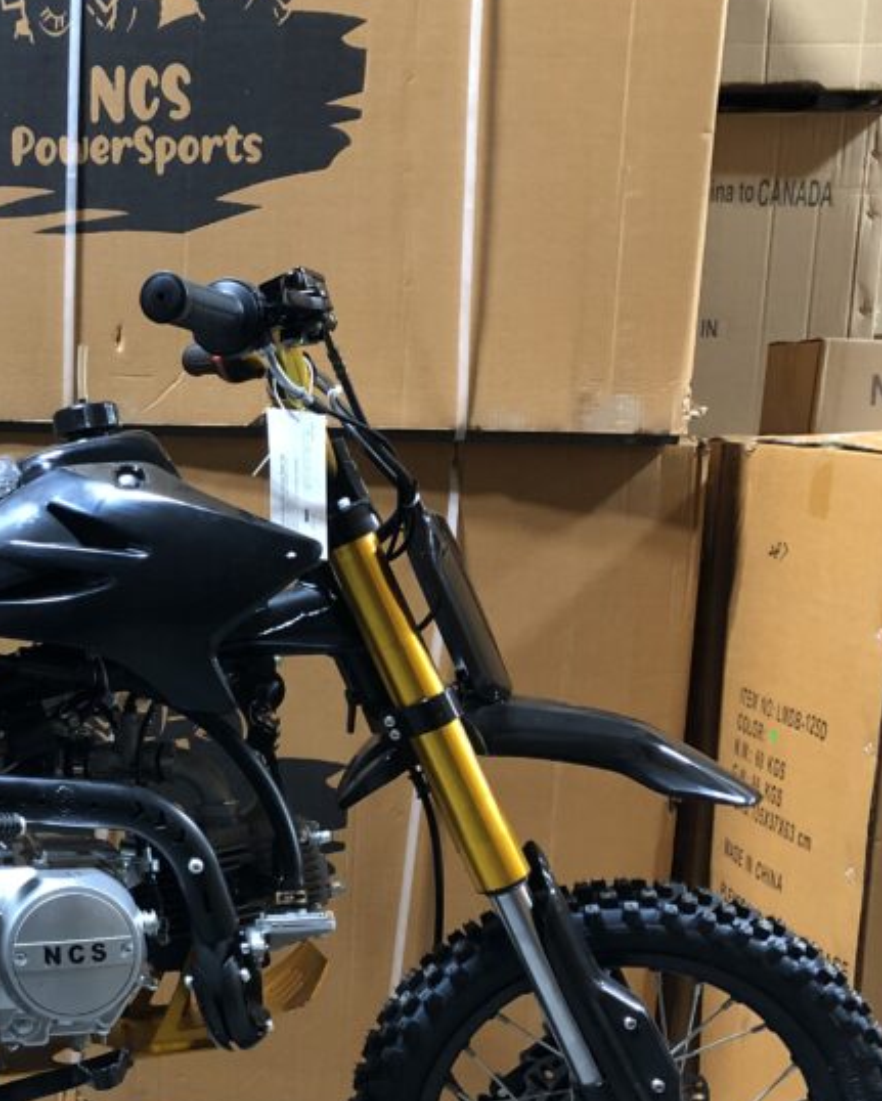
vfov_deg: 35.7
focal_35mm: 52
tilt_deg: -10.8
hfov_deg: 27.8
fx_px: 1695
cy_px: 722
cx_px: 43
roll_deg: -0.8
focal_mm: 4
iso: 64
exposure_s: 1/15
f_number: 1.8
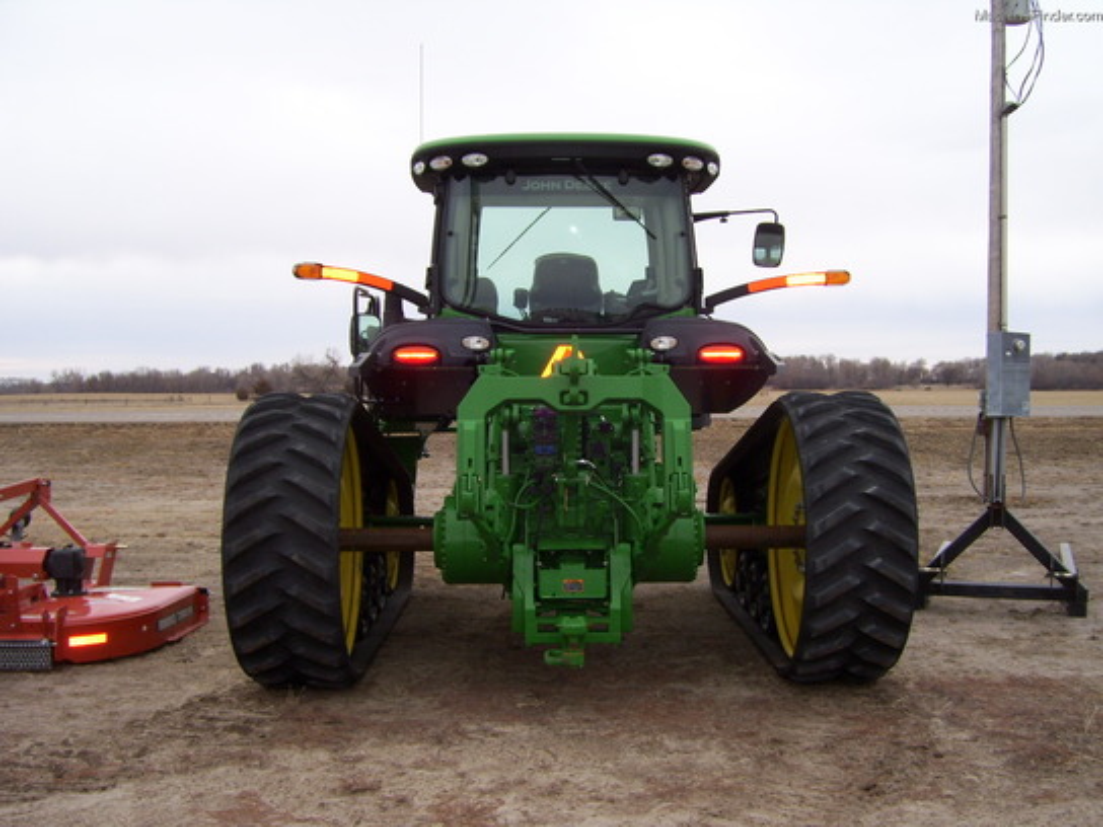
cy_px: 414
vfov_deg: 39.7
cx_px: 552
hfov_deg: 51.4
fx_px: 1147
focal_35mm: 36
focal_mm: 6
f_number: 4.8
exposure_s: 1/200
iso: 80
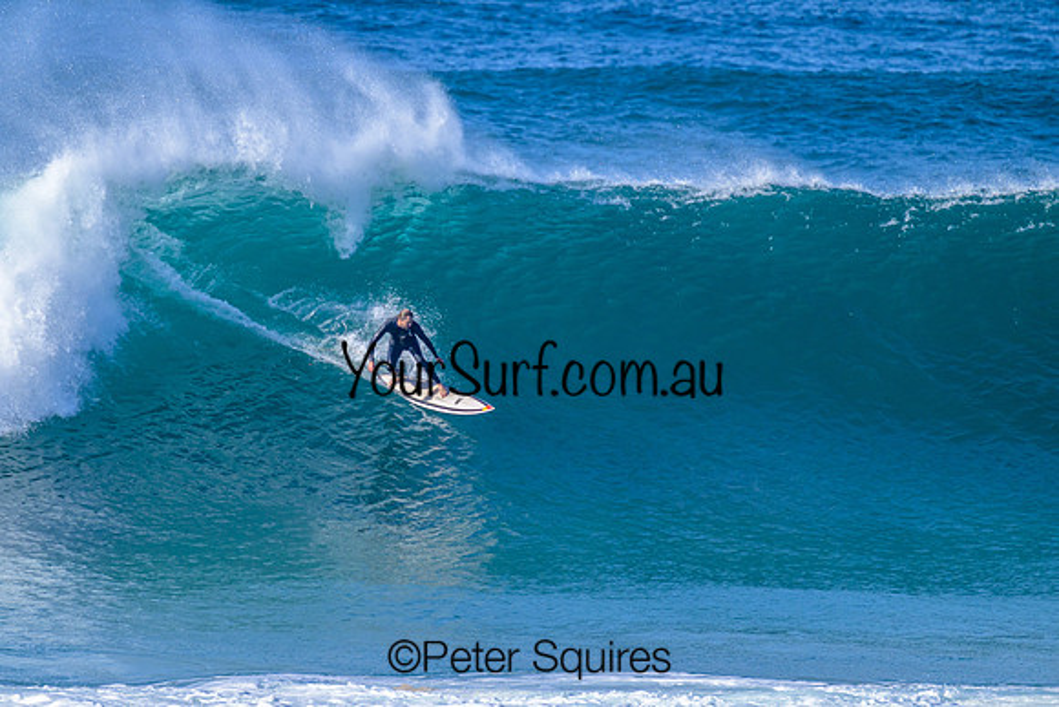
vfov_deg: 2.1
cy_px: 316
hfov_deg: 3.2
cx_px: 459
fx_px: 18983
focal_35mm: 645
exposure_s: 1/2000
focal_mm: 560
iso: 900
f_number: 8
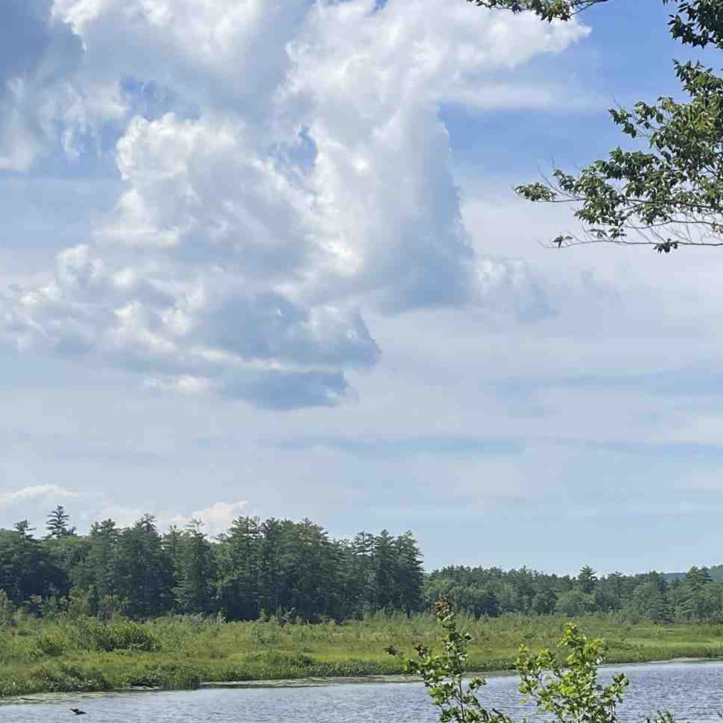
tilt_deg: +2.2
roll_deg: -0.5
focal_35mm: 70
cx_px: 698
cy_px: 511
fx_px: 1654
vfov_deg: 24.5
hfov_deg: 23.7
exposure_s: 1/5376
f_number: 1.6
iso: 32
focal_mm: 5.1
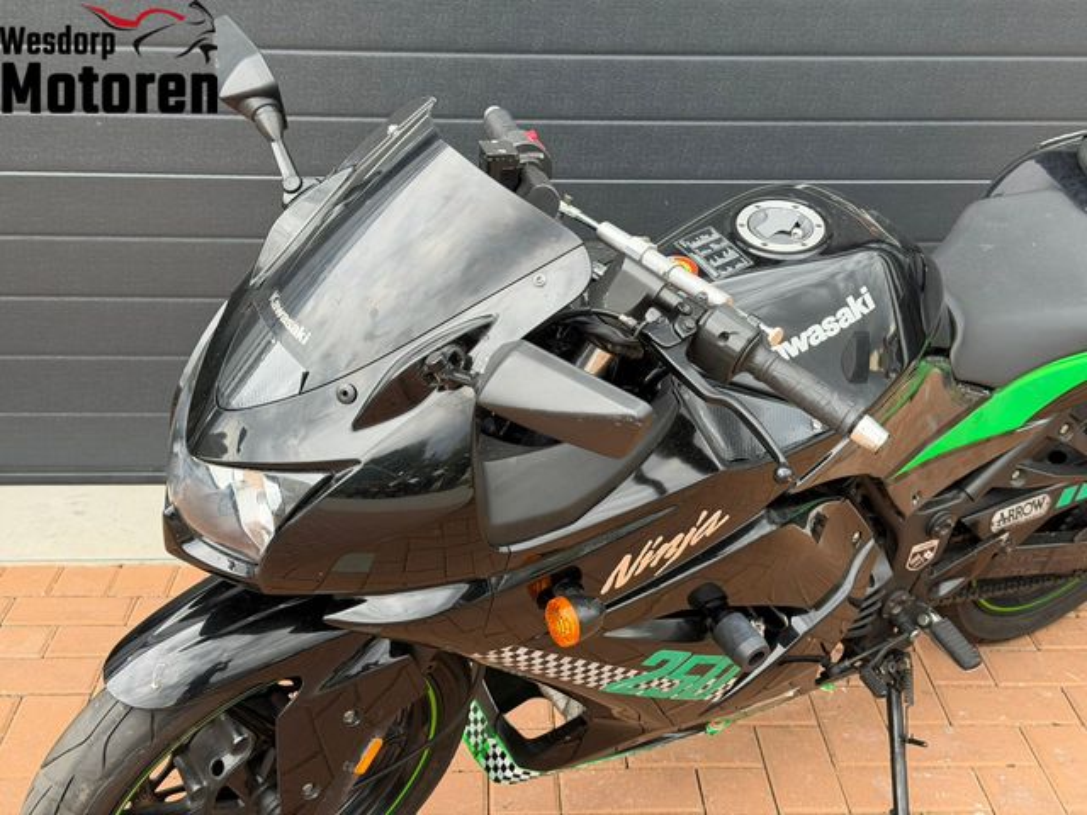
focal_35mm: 48
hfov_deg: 39.7
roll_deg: -1.1
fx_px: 1507
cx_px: 544
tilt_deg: -21.2
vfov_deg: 30.3
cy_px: 408
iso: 80
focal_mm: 6.76
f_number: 1.78
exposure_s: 1/339
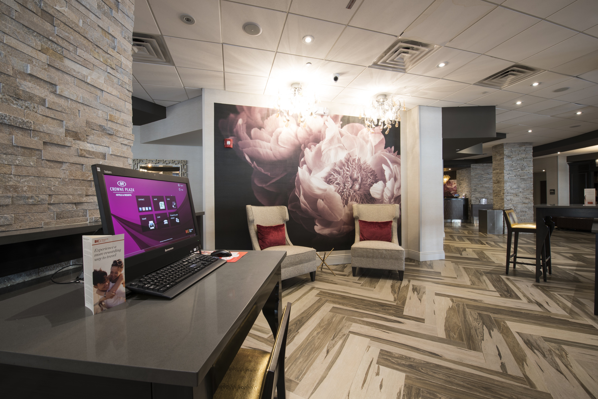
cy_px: 200
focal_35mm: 14
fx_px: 233
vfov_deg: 81.3
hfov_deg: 104.2
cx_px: 299
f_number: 16
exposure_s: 3
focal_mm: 14
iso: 100
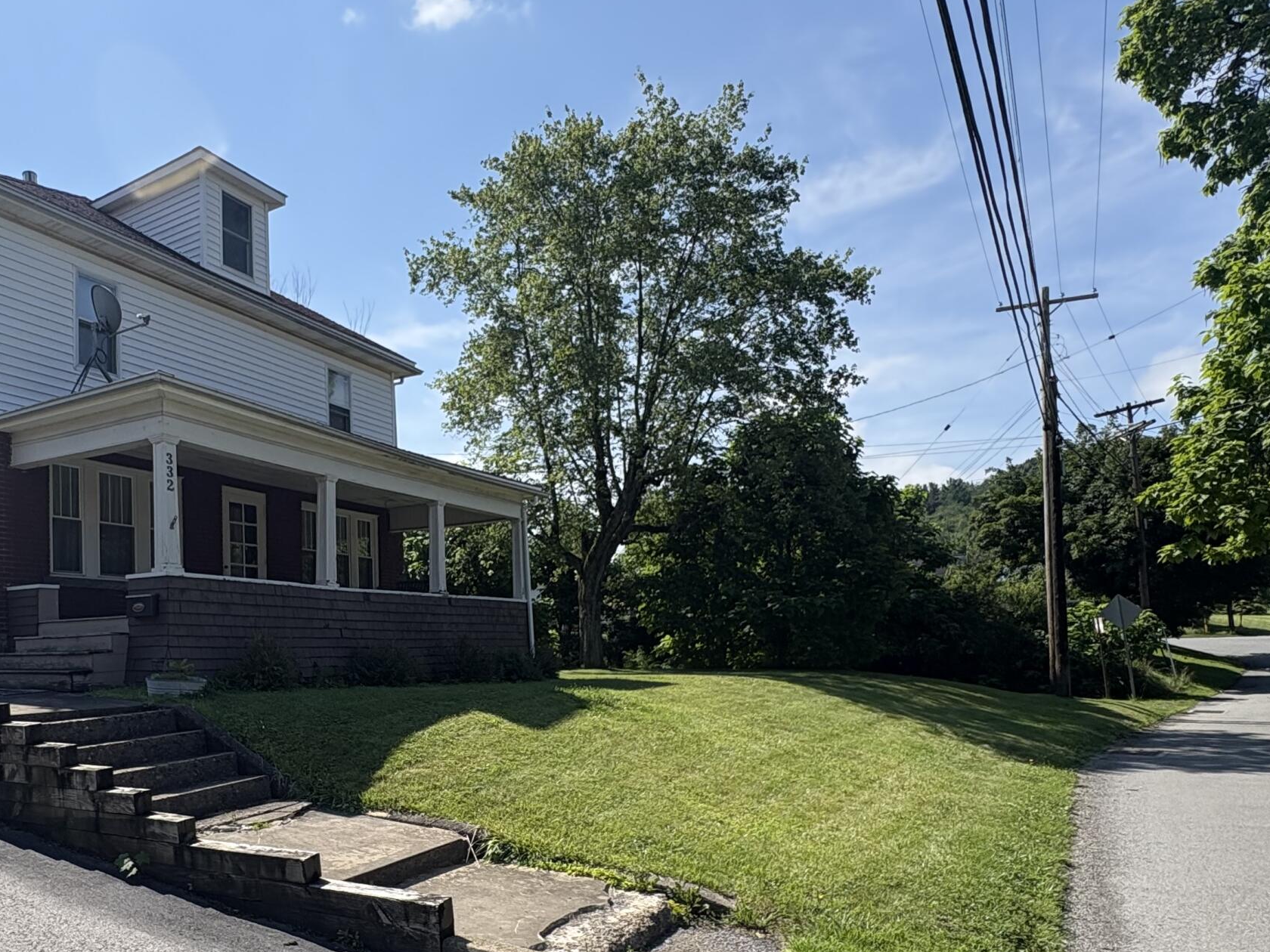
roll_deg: +1.1
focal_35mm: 25
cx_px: 429
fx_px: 917
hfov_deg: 67.6
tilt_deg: +2.2
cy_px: 626
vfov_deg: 53.9
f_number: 2.2
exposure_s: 1/1370
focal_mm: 2.22
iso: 64
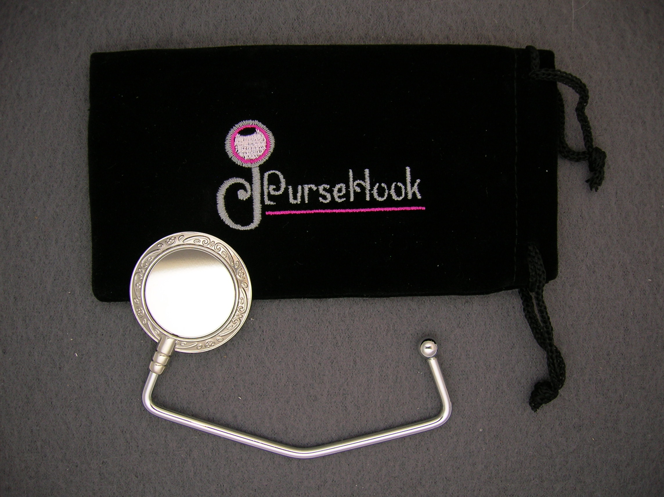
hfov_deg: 54.0
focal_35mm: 34
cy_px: 248
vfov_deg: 41.7
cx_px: 332
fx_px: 652
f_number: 2.9
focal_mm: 5.7
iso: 50
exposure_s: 1/3.8
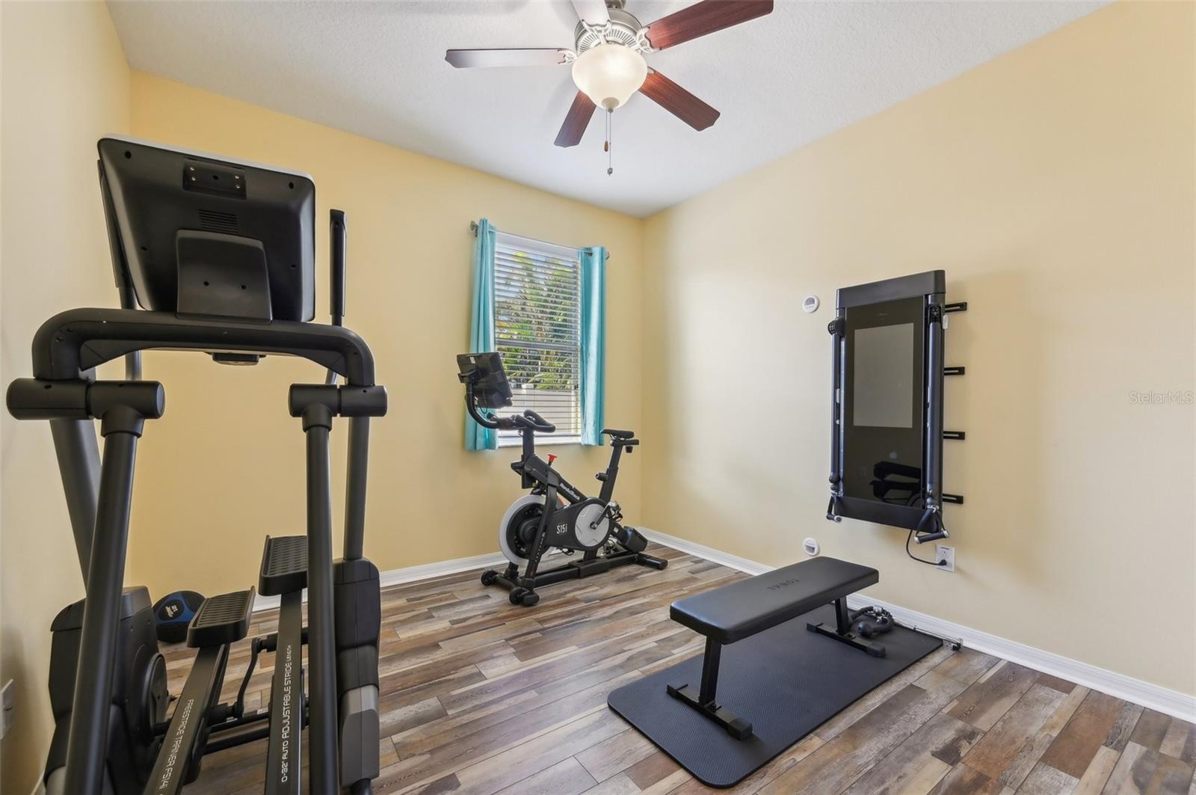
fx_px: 465
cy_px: 398
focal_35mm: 14
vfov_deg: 81.1
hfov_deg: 104.3
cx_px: 598
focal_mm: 14
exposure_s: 1/20
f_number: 8
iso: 400
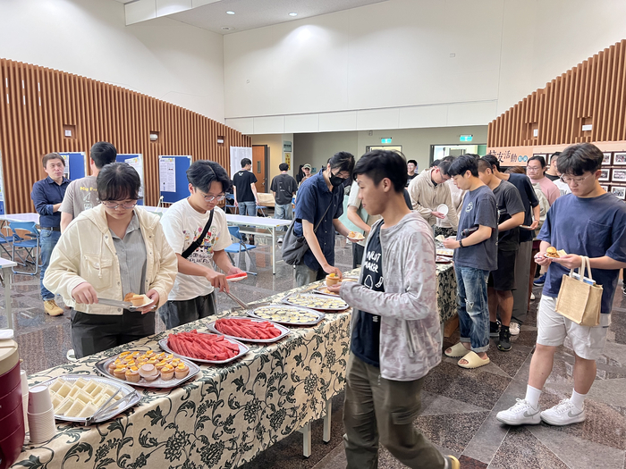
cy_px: 234
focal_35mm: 26
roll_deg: -0.8
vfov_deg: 53.1
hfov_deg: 67.3
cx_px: 313
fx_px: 470
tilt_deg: -7.2
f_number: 1.5
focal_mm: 5.7
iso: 125
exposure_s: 1/60
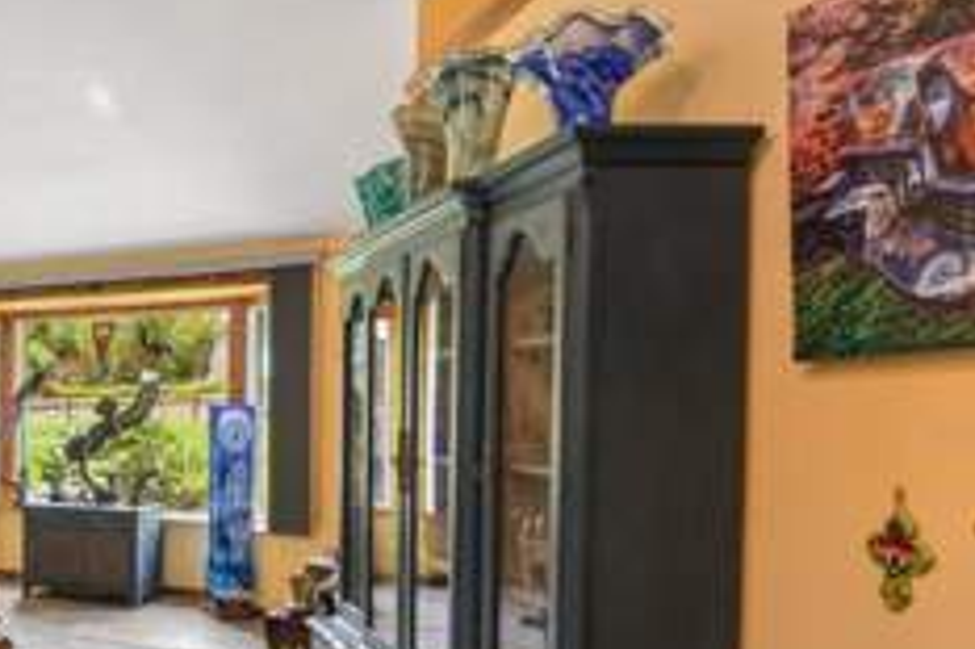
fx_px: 893
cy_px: 438
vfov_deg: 39.4
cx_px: 42
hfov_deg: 48.9
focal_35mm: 33
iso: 400
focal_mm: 16
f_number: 8
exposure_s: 1/10
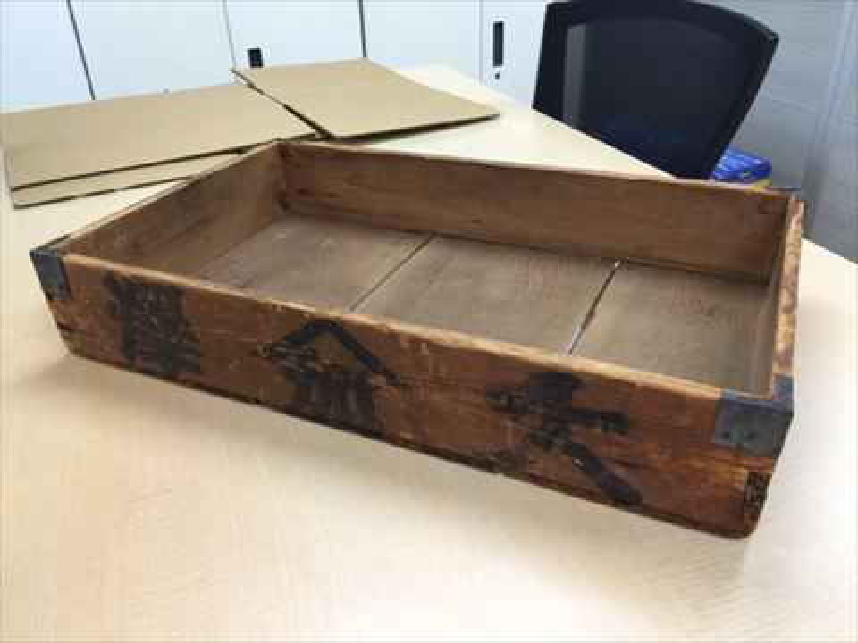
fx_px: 719
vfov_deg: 48.2
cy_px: 322
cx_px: 429
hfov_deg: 61.7
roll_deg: +2.0
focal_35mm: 29
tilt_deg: -30.2
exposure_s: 1/30
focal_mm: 4.15
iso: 40
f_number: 2.2
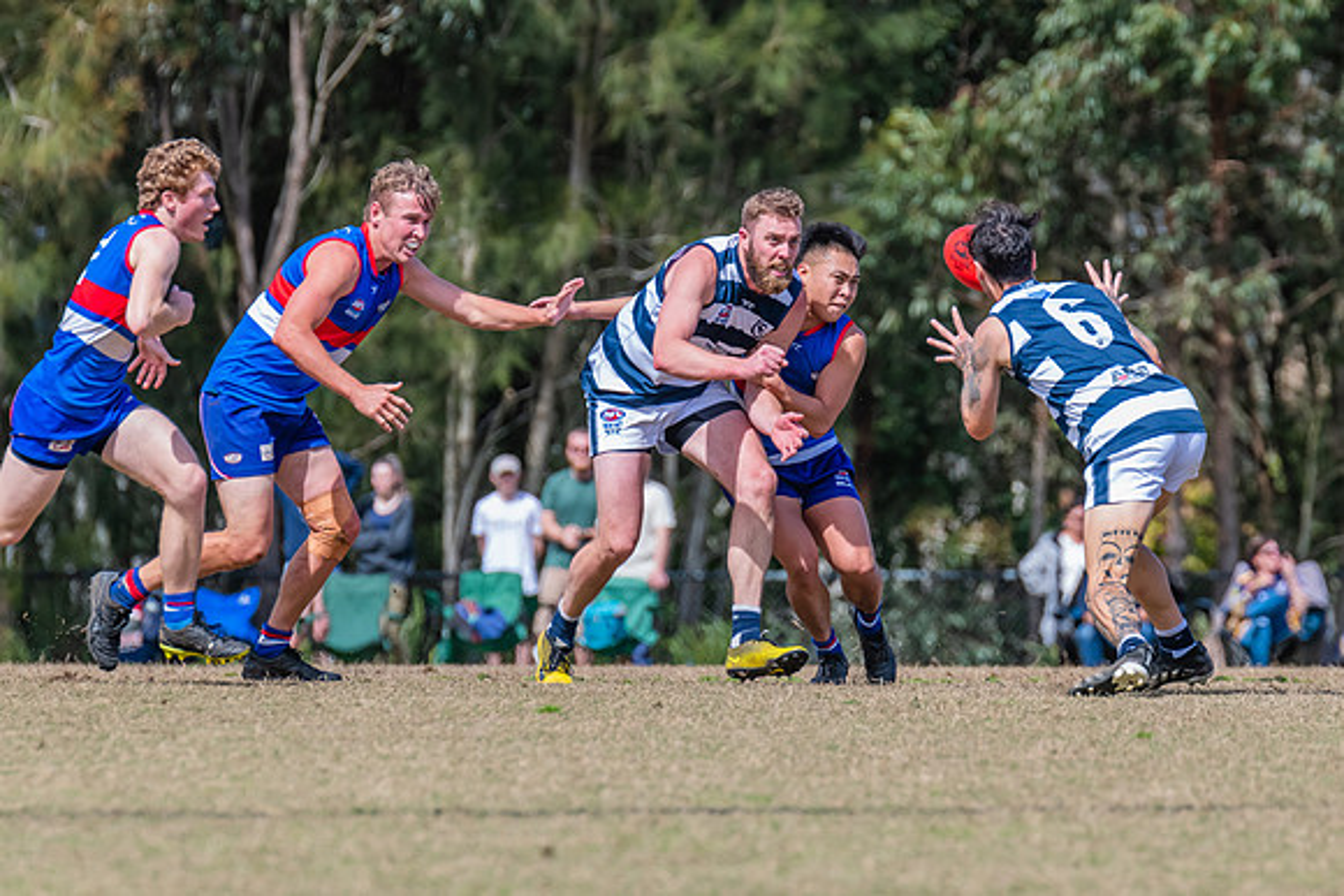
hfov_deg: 4.3
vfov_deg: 2.9
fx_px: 17770
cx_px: 822
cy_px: 414
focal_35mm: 476
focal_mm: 380
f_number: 7.1
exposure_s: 1/2000
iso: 800
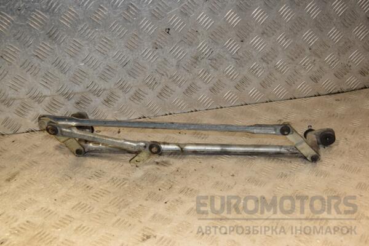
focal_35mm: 51
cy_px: 123
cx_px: 184
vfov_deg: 26.5
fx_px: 523
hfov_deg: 38.9
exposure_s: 1/200
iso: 800
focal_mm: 34
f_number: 6.3
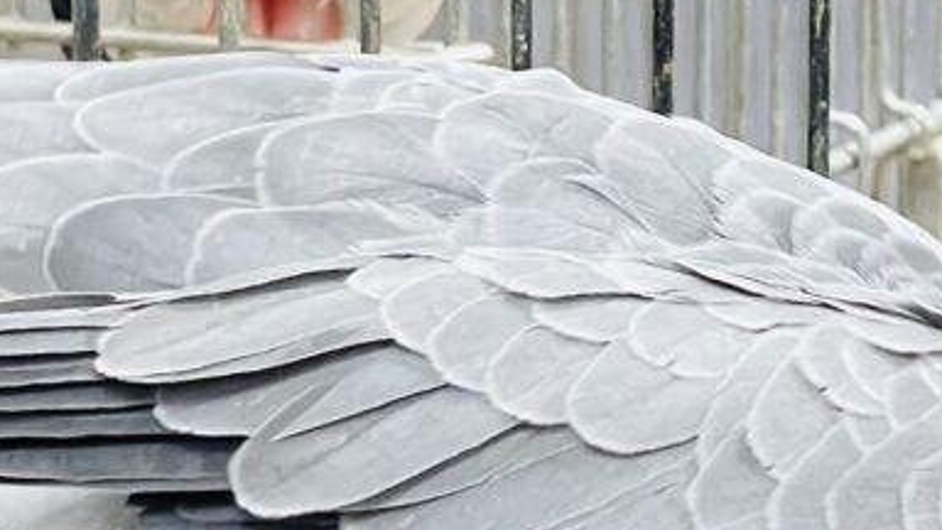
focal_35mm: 177
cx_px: 677
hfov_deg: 12.1
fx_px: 4421
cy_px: 486
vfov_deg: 6.8
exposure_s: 1/100
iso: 160
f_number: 2
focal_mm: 6
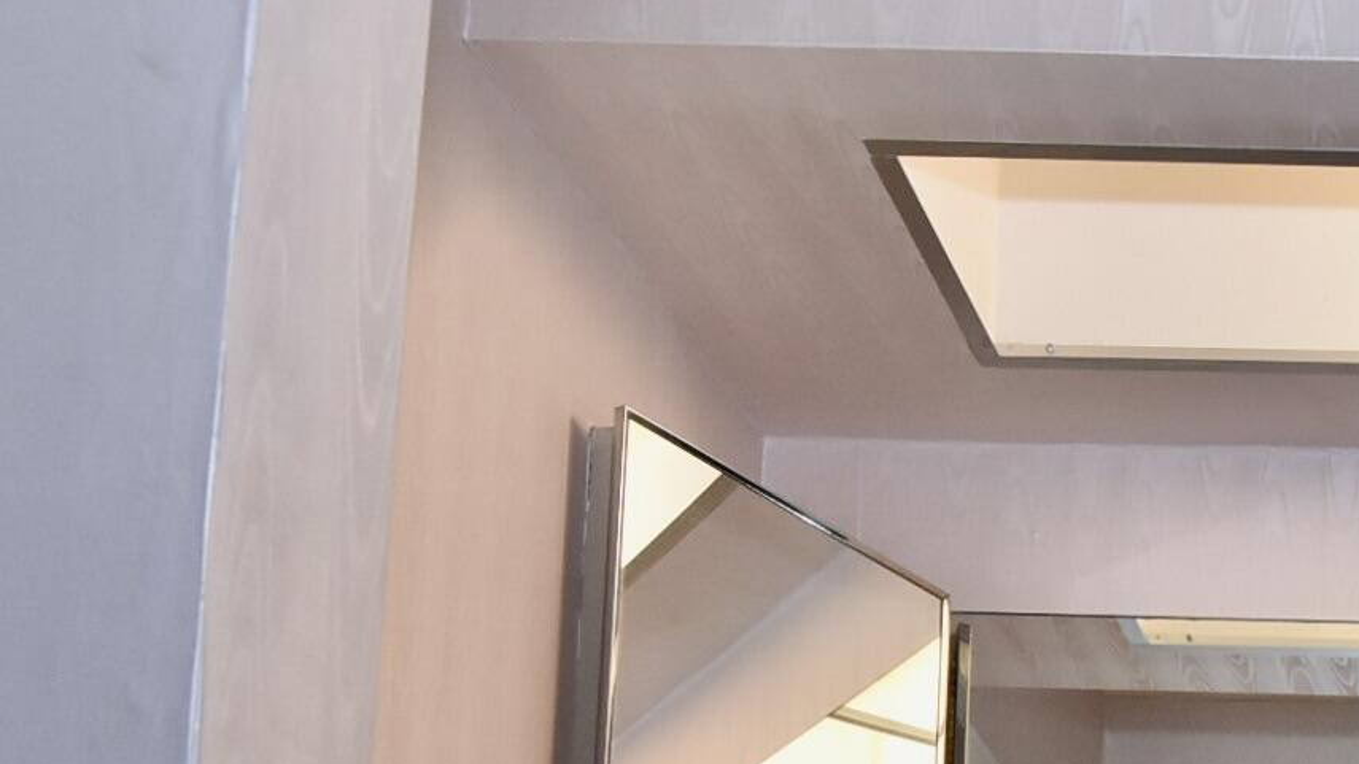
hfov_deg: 26.7
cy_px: 1445
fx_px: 2378
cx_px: 1793
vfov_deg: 15.3
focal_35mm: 66
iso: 800
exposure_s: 1/60
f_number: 5.6
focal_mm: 12
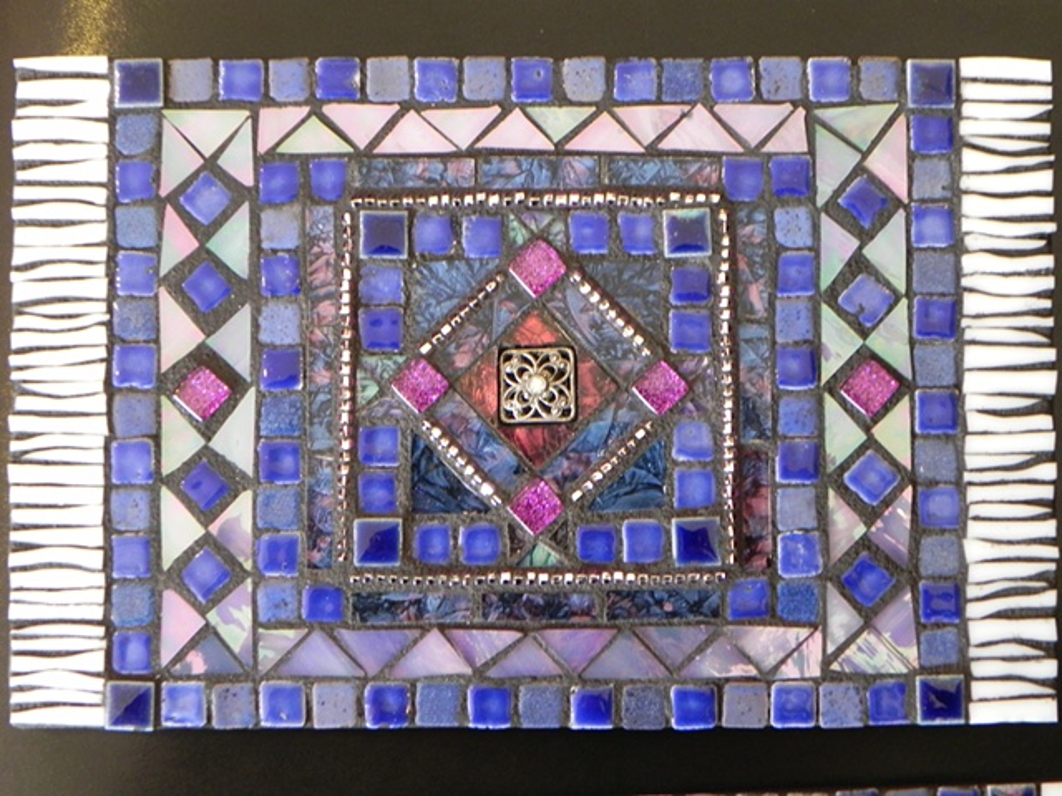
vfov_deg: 22.3
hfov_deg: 29.4
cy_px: 398
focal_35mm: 66
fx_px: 2025
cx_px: 531
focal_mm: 11.8
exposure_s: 1/30
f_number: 3.5
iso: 395
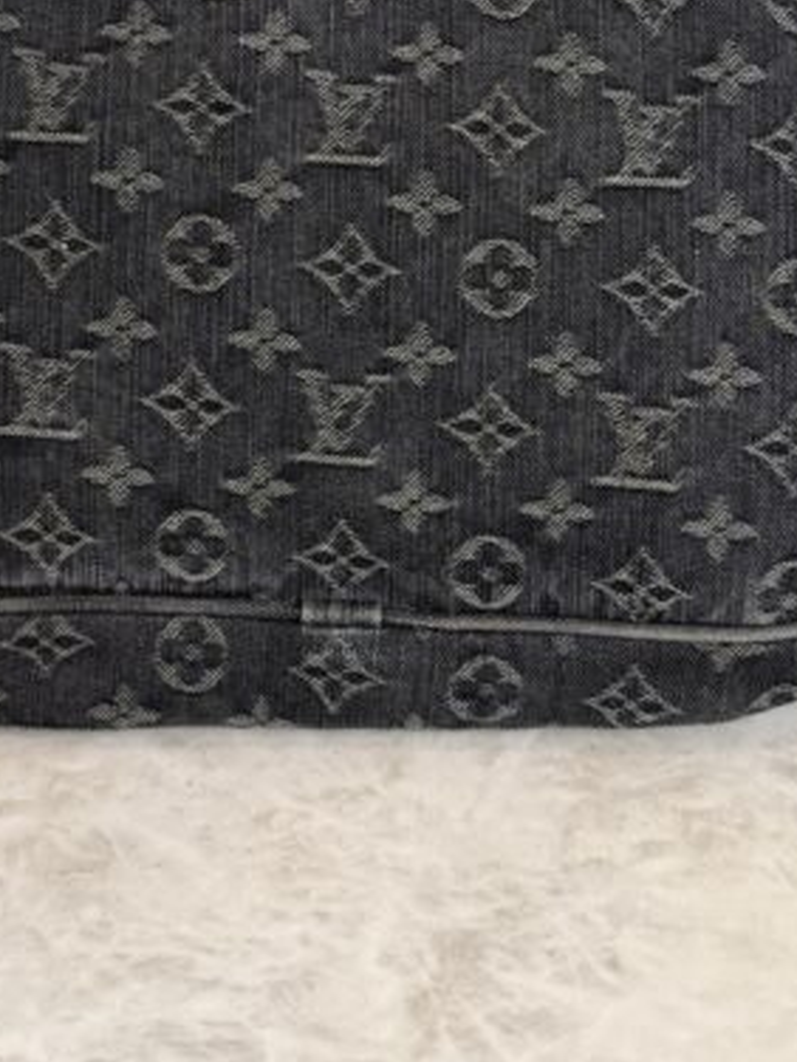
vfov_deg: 35.9
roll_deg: -0.4
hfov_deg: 28.5
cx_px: 331
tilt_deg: -23.5
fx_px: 1566
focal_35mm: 51
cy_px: 167
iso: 160
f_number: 1.78
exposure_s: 1/120
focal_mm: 6.76
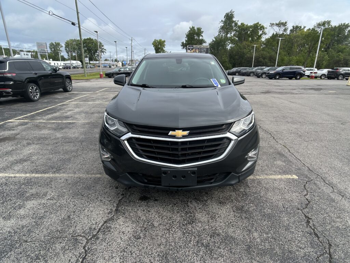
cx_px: 175
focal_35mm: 26
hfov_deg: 67.3
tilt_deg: -15.9
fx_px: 263
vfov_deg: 53.1
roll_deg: +0.0
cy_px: 132
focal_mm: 5.7
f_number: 1.5
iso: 50
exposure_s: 1/1972
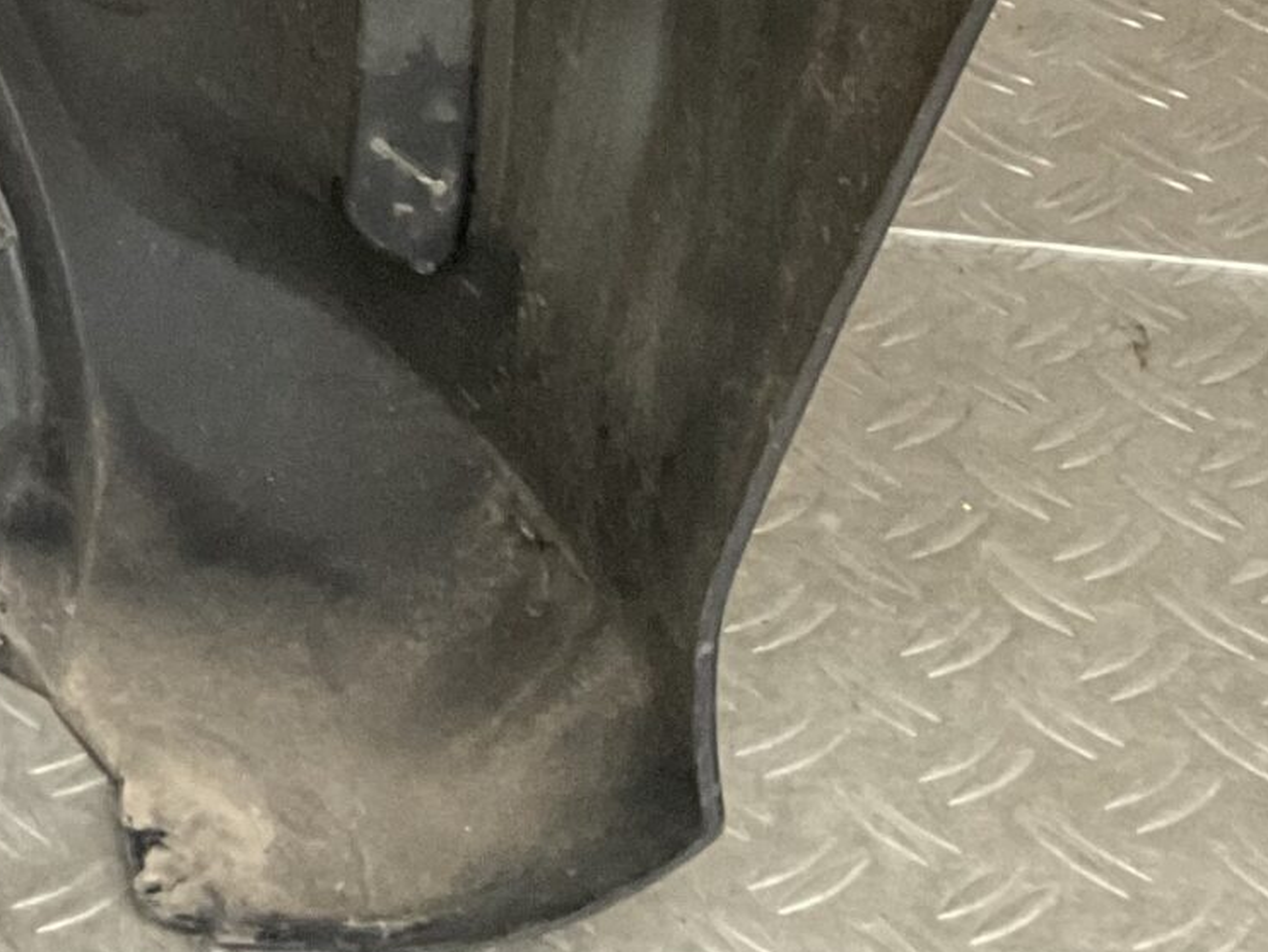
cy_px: -475
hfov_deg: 17.4
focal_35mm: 100
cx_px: -707
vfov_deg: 13.9
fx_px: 3664
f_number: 1.8
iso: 200
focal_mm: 3
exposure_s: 1/50
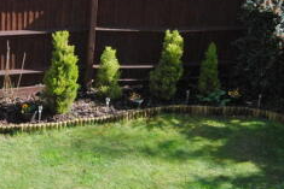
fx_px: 592
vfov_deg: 18.0
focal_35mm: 75
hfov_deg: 26.5
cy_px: 33
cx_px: 61
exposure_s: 1/200
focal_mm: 18
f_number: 8
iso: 400
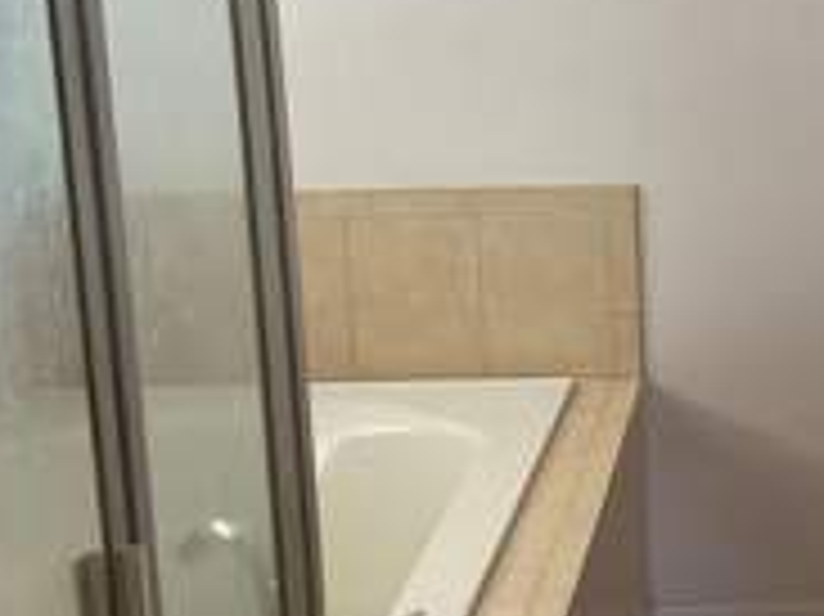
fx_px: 1808
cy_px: 202
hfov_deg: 24.6
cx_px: 806
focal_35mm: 76
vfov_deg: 19.3
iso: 64
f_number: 1.8
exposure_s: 1/83
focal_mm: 3
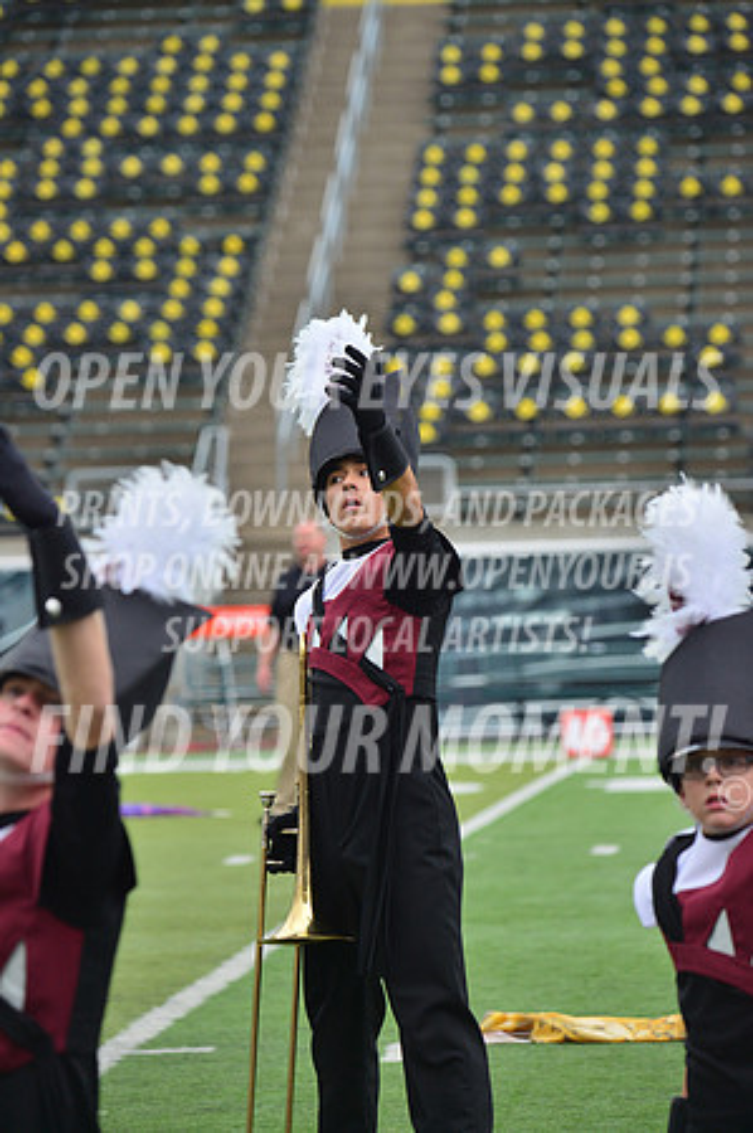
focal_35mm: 210
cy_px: 566
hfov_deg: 6.5
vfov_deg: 9.8
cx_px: 376
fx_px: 6603
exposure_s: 1/1000
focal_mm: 210
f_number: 5.6
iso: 400
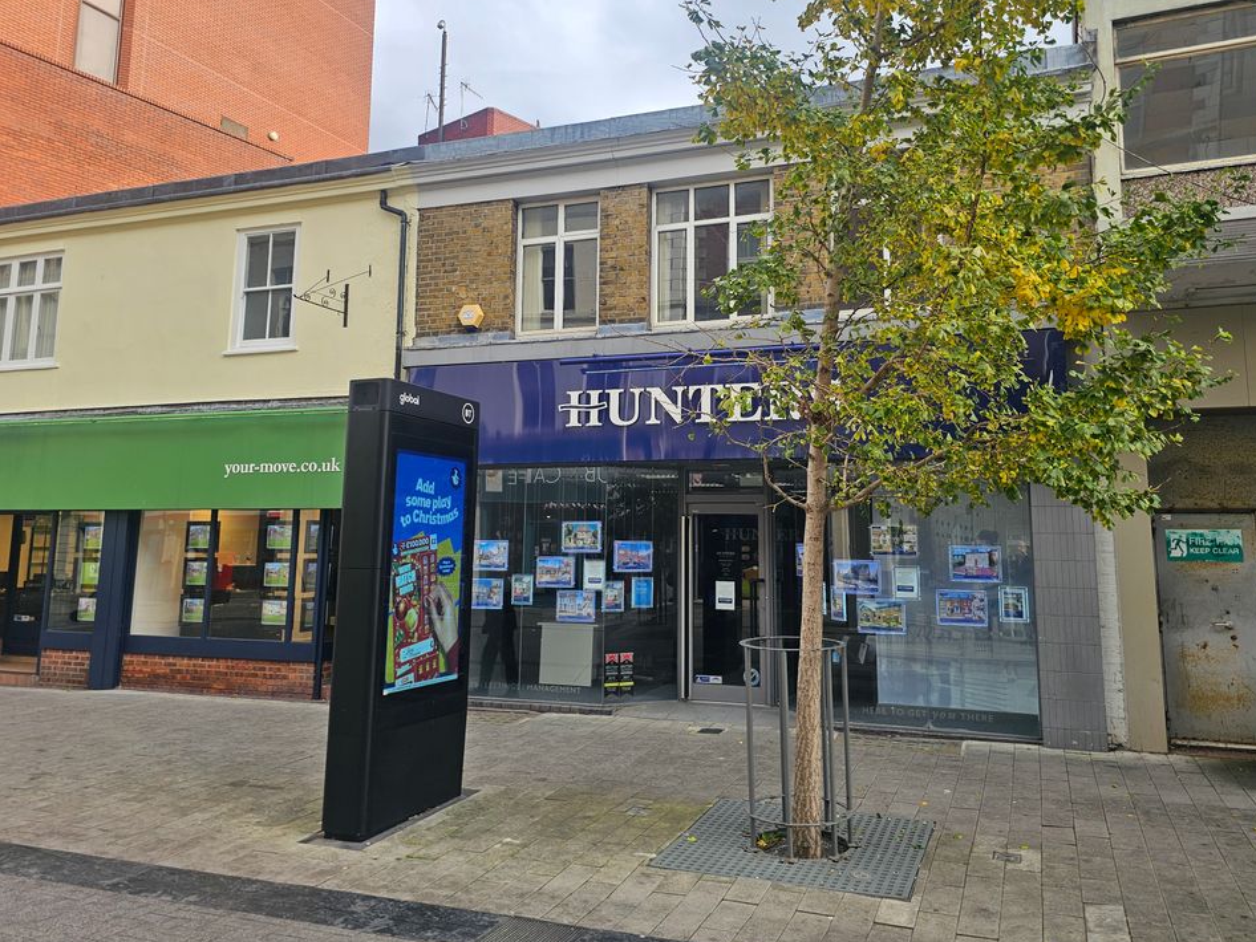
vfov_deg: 51.2
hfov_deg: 65.2
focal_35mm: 27
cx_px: 672
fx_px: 980
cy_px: 404
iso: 10
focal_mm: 6.3
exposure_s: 1/109
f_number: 1.7
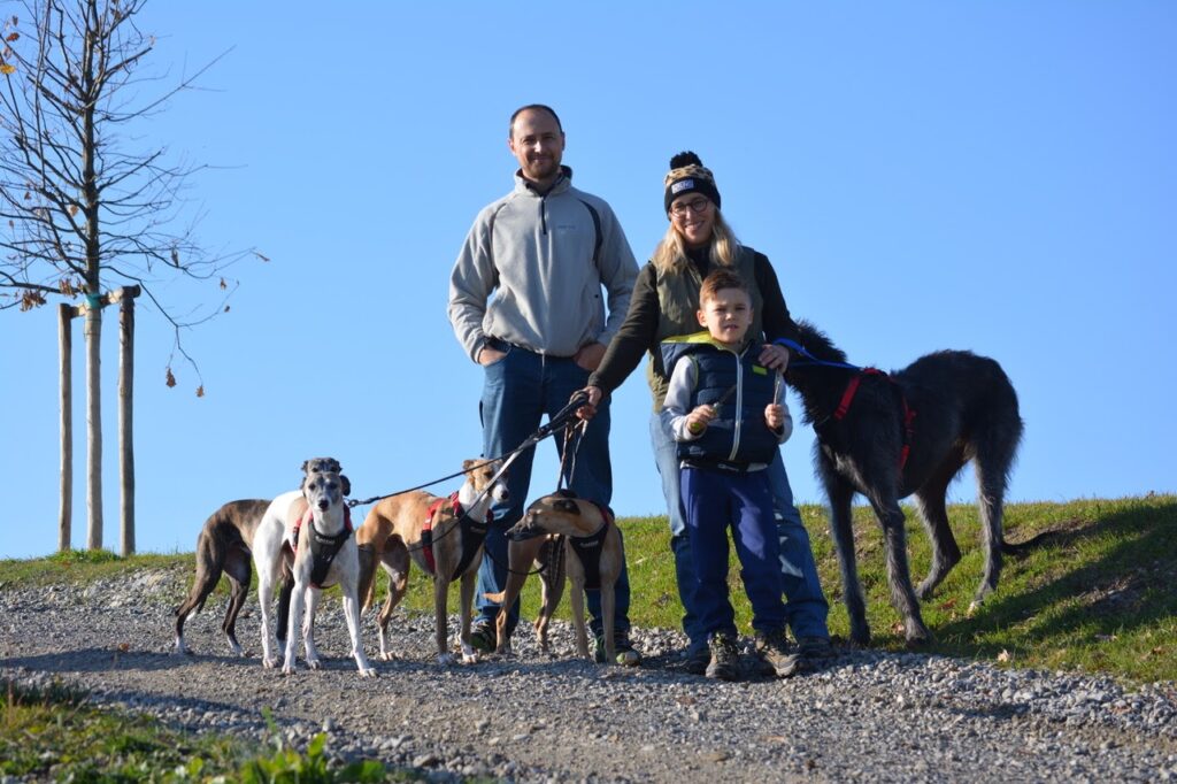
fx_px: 3432
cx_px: 588
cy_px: 392
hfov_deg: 19.5
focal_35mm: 105
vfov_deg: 13.0
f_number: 8
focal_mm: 70
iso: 110
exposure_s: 1/250
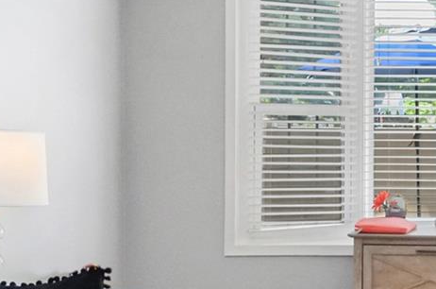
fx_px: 885
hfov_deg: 25.5
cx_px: 491
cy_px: 136
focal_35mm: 73
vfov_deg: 18.5
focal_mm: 11
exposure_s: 1/60
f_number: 9
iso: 800
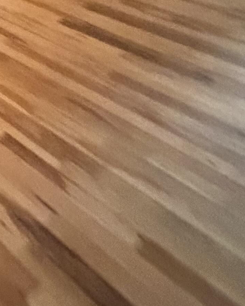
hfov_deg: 23.1
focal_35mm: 46
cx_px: -163
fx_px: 417
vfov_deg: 33.2
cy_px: -58
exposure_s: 1/60
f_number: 2.2
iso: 1250
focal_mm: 2.22
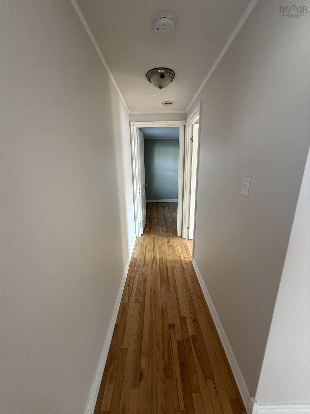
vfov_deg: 102.1
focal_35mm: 14
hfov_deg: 85.7
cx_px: 155
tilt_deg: -15.6
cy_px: 207
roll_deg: +0.8
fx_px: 167
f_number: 2.2
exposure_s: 1/121
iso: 320
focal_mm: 2.22
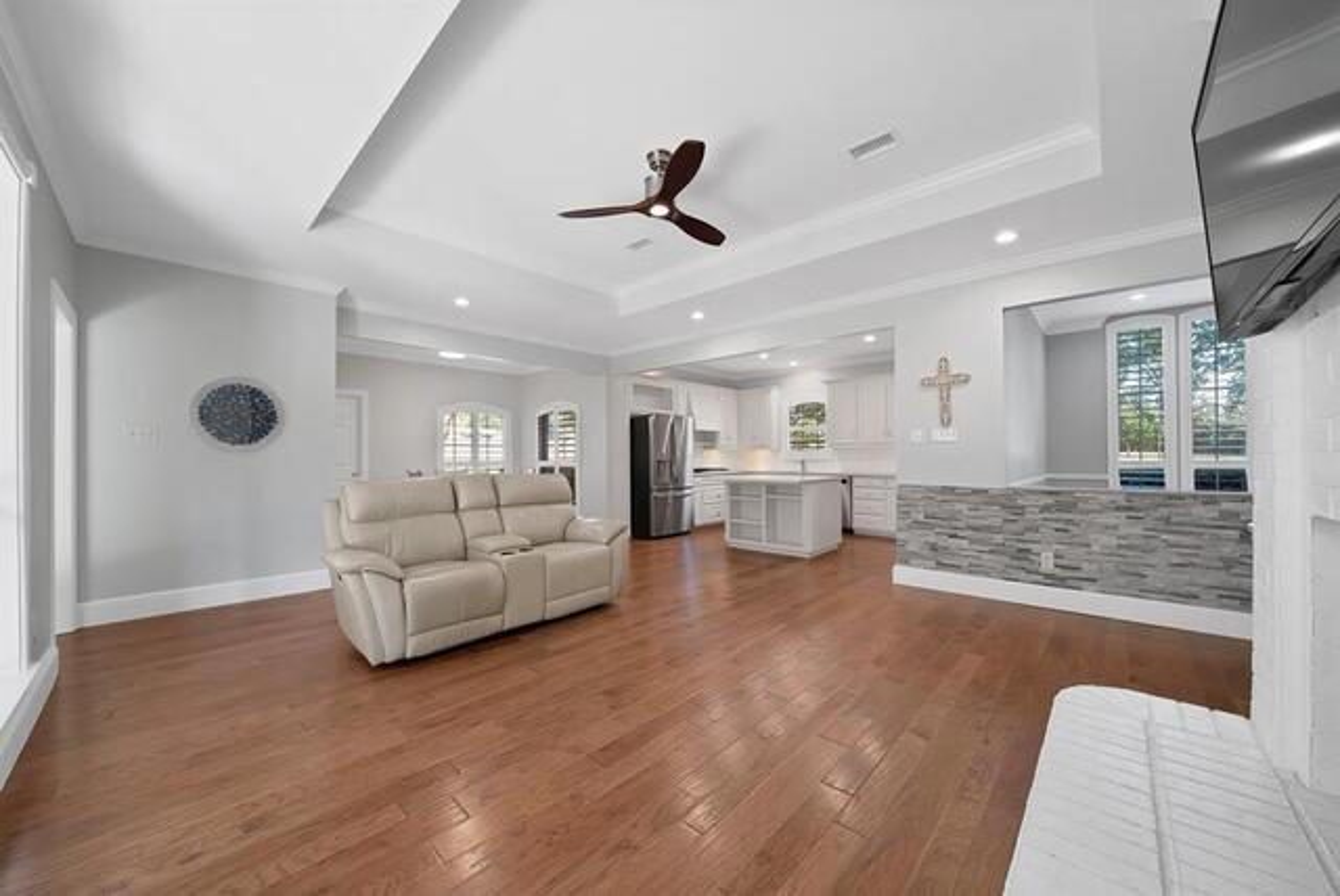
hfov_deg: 112.6
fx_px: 447
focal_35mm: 12
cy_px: 448
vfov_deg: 90.1
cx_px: 670
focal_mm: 12
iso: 640
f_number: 9
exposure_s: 1/8
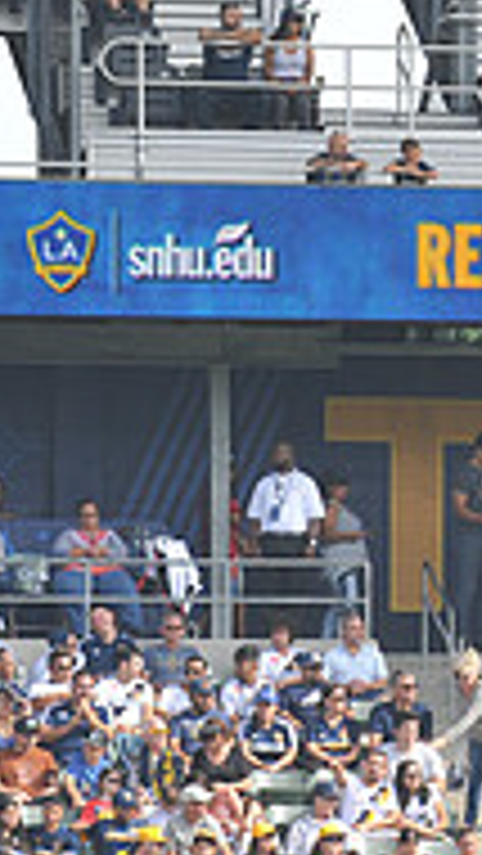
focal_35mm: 574
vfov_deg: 3.8
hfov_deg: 2.1
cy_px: 320
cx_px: 973
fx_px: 13030
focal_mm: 180
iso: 200
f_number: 8
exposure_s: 1/250
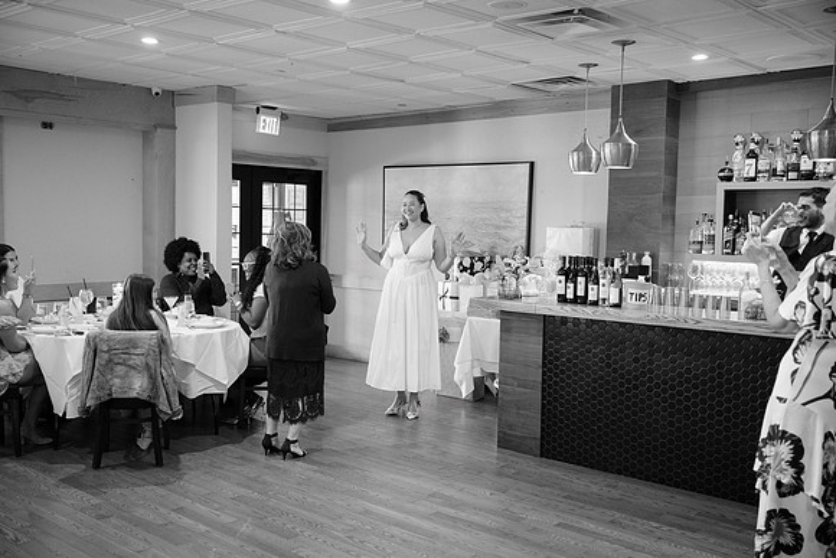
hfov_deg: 53.1
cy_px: 279
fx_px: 836
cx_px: 418
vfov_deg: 36.9
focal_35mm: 36
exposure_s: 1/125
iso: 2500
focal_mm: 36
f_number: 2.8
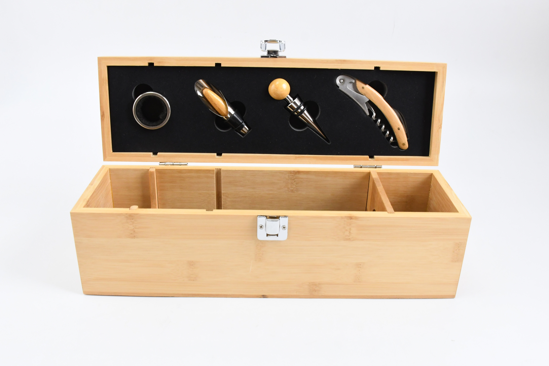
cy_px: 183
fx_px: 549
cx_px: 274
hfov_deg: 53.1
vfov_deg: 36.9
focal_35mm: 36
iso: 1400
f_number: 10
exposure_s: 1/80
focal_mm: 18
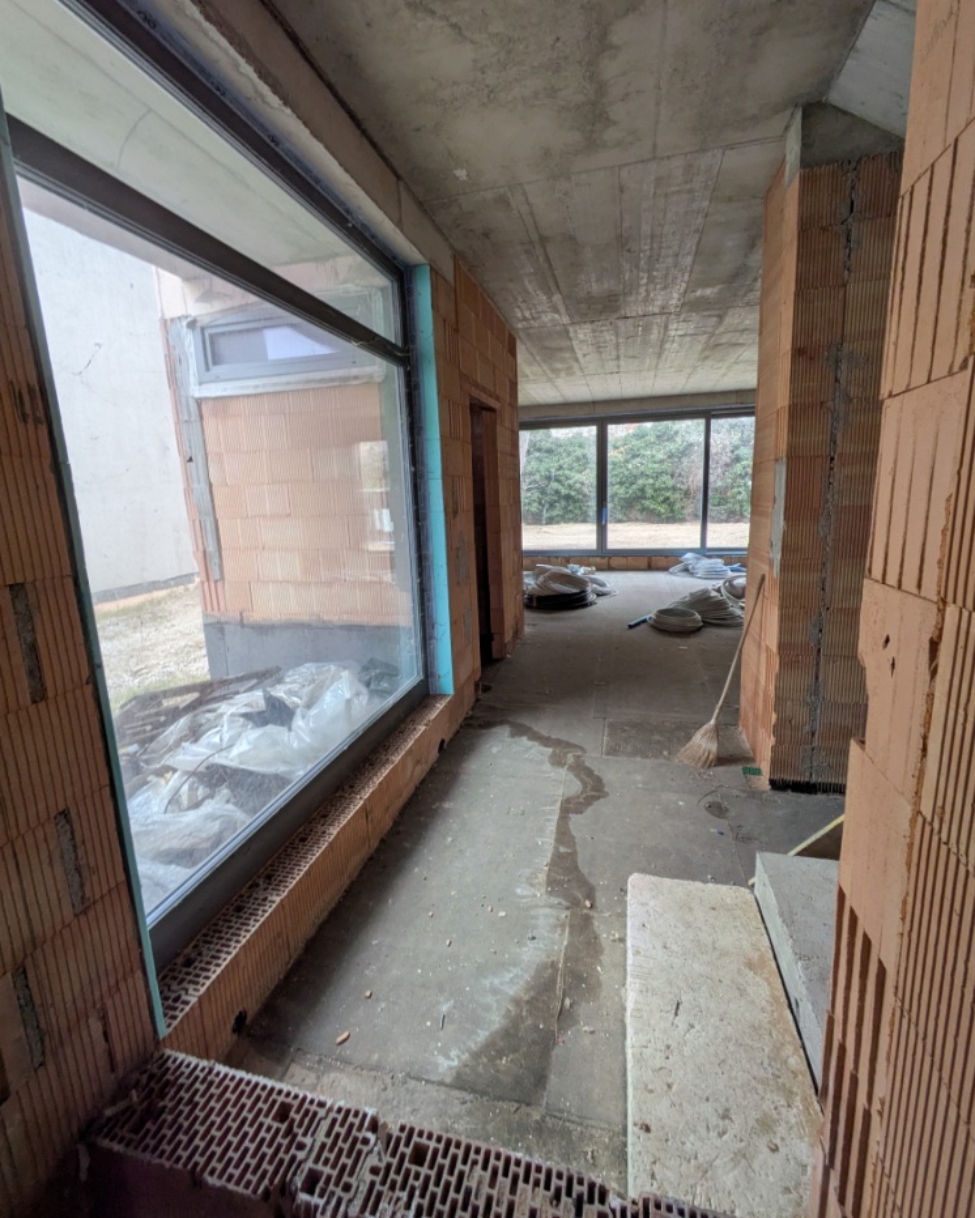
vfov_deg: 96.8
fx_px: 541
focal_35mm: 15
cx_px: 490
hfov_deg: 84.1
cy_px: 590
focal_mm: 1.83
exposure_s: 1/33.3
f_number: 2.2
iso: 62
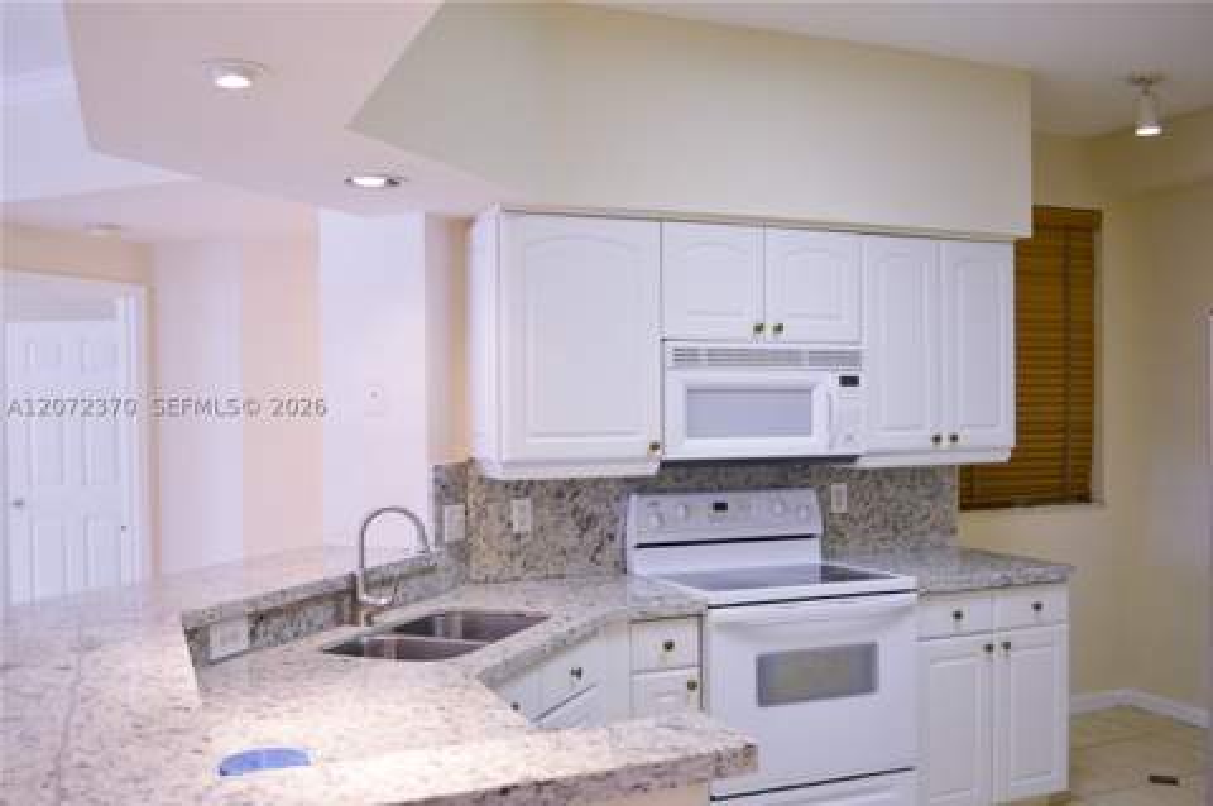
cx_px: 606
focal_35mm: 33
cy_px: 403
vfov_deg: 39.9
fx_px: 1111
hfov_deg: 57.3
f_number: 3.8
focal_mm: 22
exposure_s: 1/60
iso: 500
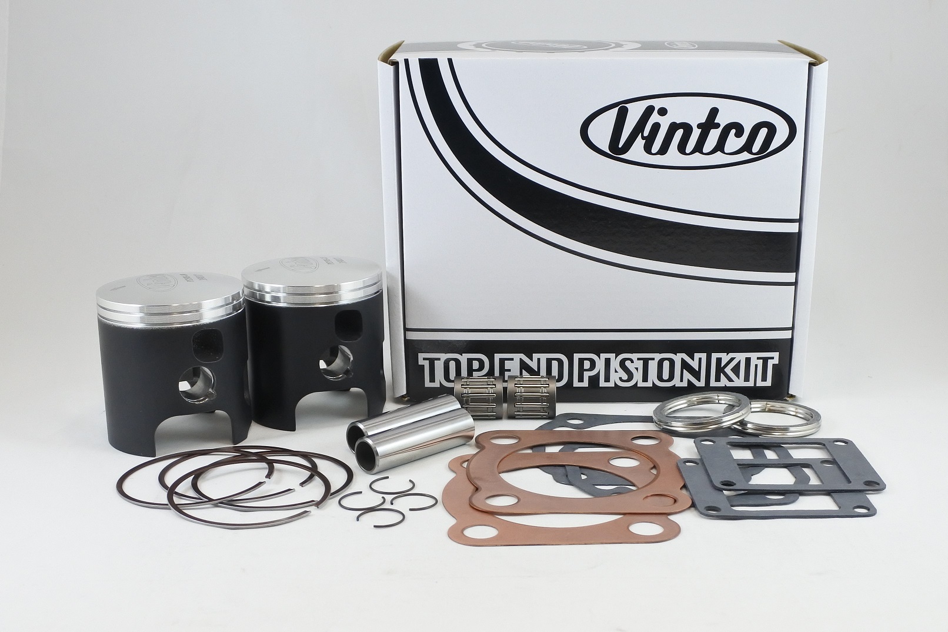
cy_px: 316
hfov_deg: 61.9
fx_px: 790
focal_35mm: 30
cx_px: 474
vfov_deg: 43.6
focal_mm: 11.2
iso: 400
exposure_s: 1/160
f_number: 3.8
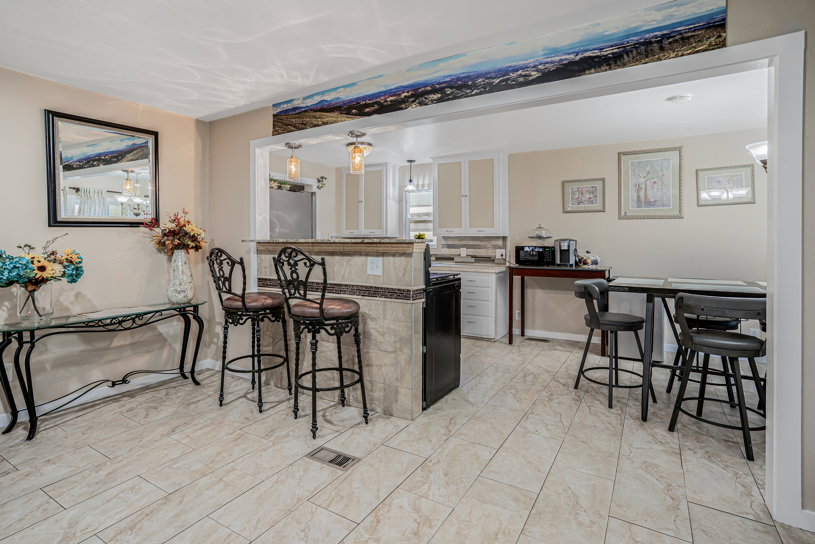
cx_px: 408
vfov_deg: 70.4
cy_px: 272
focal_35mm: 17
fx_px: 385
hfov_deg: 93.3
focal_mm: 17
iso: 100
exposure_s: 1/4
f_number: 2.8
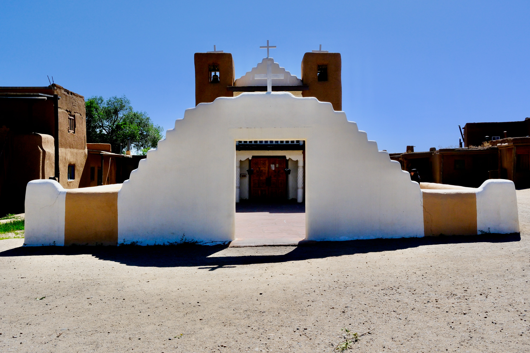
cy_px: 176
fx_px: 515
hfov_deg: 54.4
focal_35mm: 35
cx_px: 265
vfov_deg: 37.8
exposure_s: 1/750
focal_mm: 23
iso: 500
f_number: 11
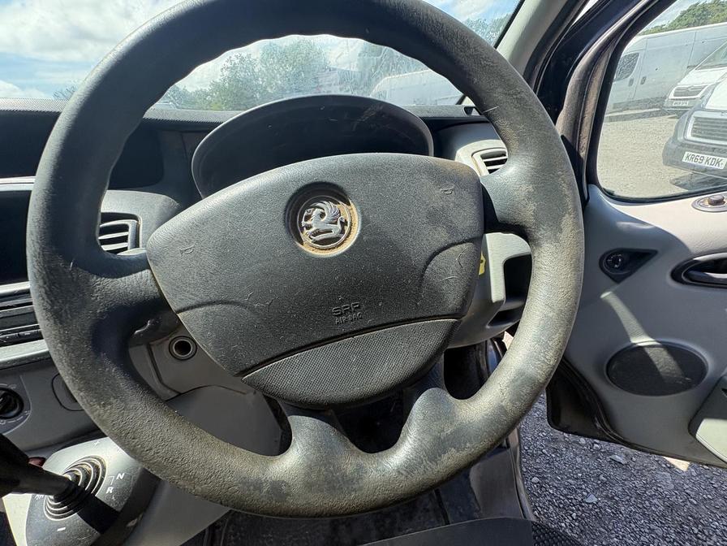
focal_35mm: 14
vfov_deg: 85.7
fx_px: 294
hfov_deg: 102.1
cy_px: 273
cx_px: 364
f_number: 2.2
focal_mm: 2.22
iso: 64
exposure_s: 1/249
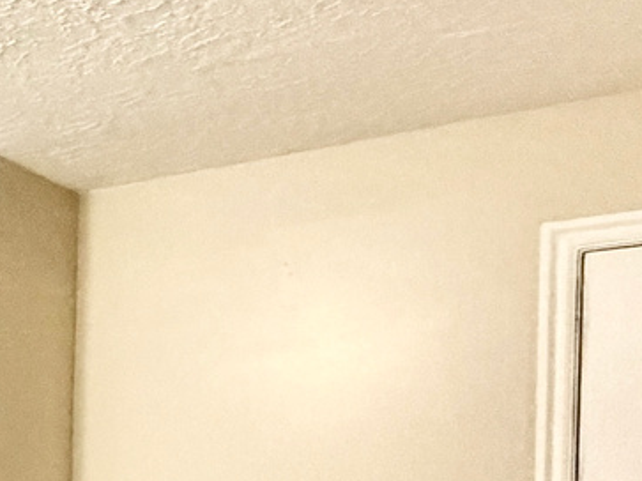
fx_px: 1465
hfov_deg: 20.0
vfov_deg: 17.5
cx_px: -416
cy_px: 615
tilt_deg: -1.7
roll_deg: -0.5
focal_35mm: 79
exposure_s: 1/60
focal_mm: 2.22
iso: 800
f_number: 2.2
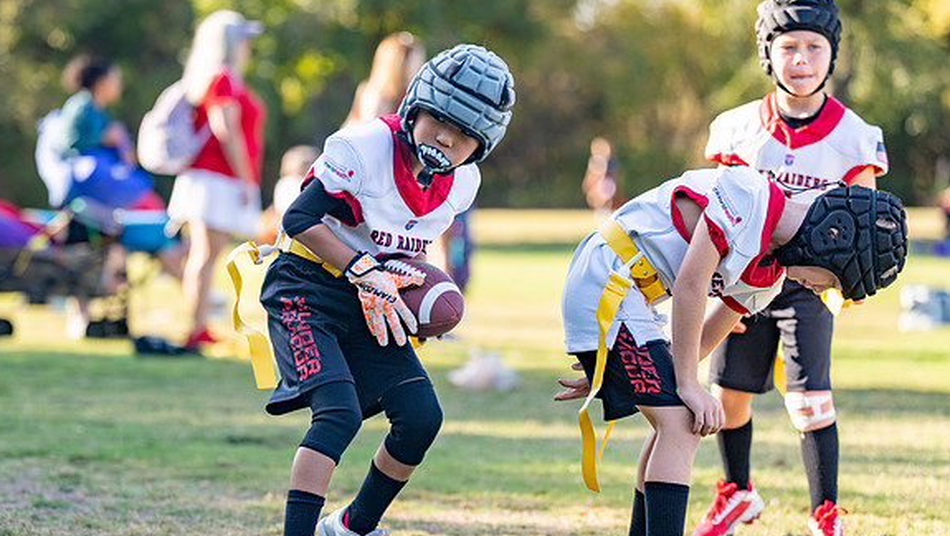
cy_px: 337
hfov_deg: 14.5
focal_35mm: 148
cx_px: 389
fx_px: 3730
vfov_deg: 8.2
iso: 200
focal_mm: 119
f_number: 2.8
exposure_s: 1/1000
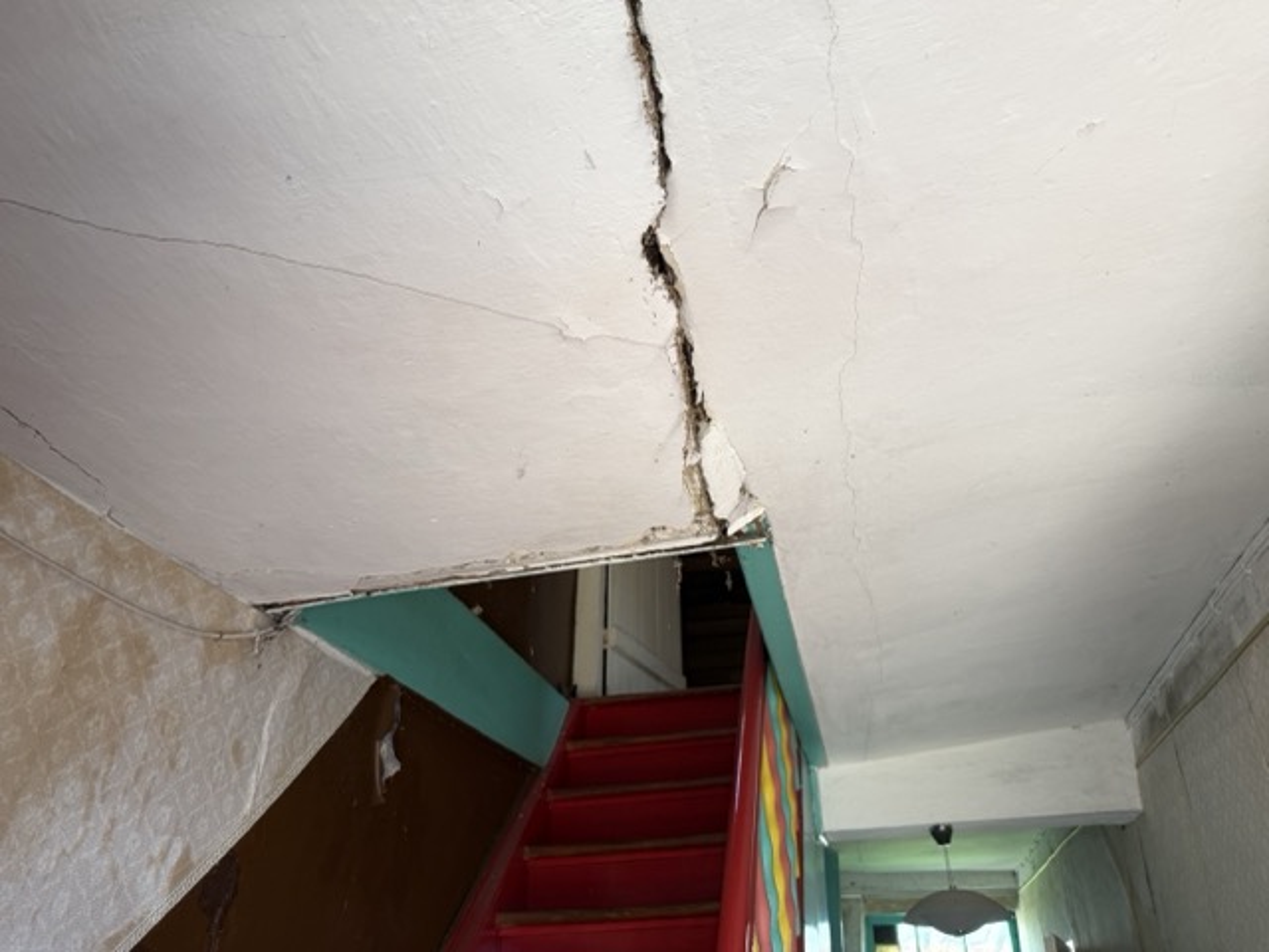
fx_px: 880
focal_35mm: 24
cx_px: 634
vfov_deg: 56.8
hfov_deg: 71.6
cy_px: 476
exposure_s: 1/121
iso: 125
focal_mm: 6.76
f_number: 1.78
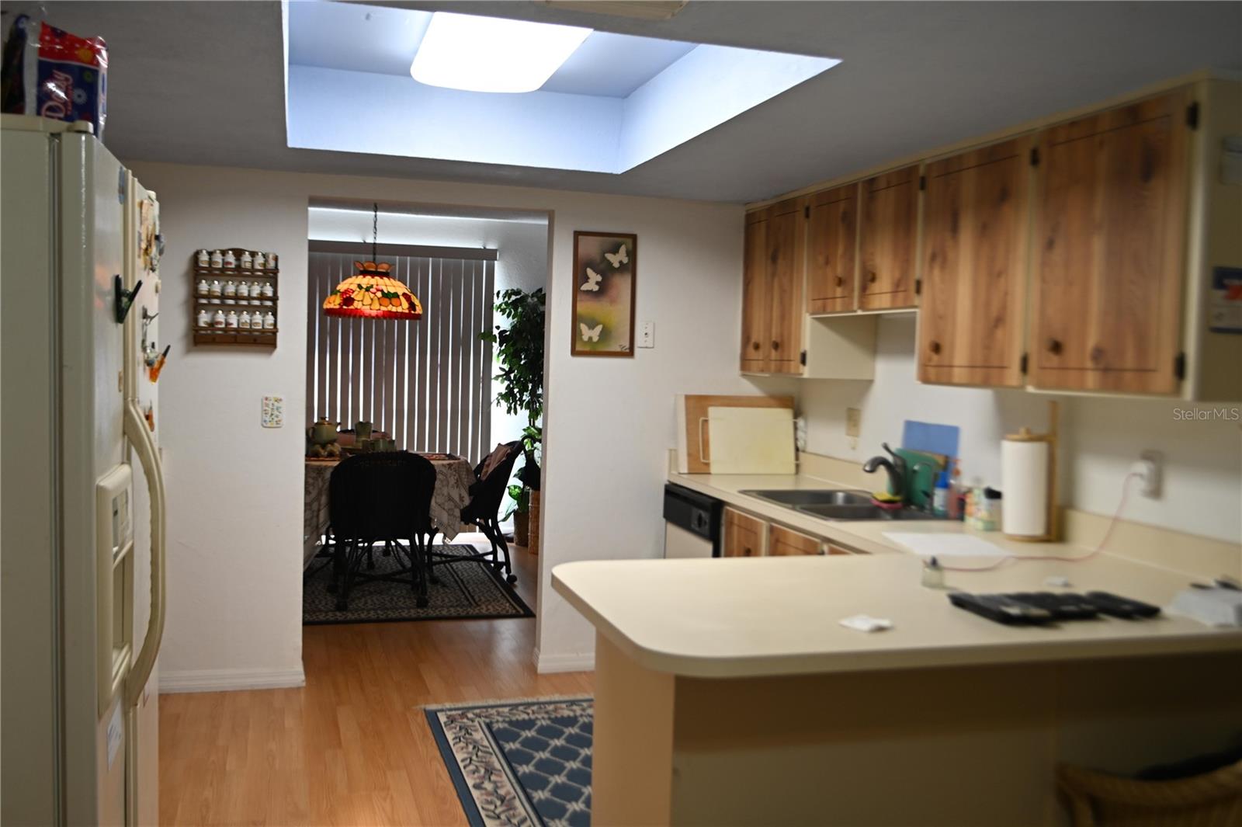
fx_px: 1138
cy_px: 414
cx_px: 621
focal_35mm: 33
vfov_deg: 39.9
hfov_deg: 57.2
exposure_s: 1/30
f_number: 3.8
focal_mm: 22
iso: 200
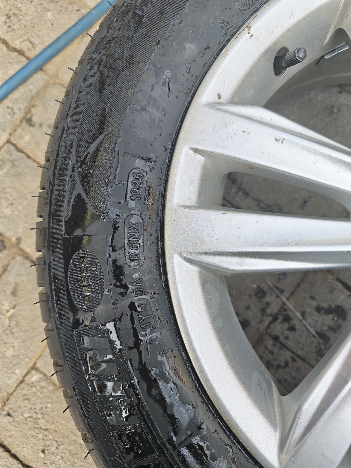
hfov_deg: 58.9
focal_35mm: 23
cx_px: 176
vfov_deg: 73.9
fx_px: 311
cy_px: 234
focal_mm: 6.55
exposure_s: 1/280
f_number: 1.6
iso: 50
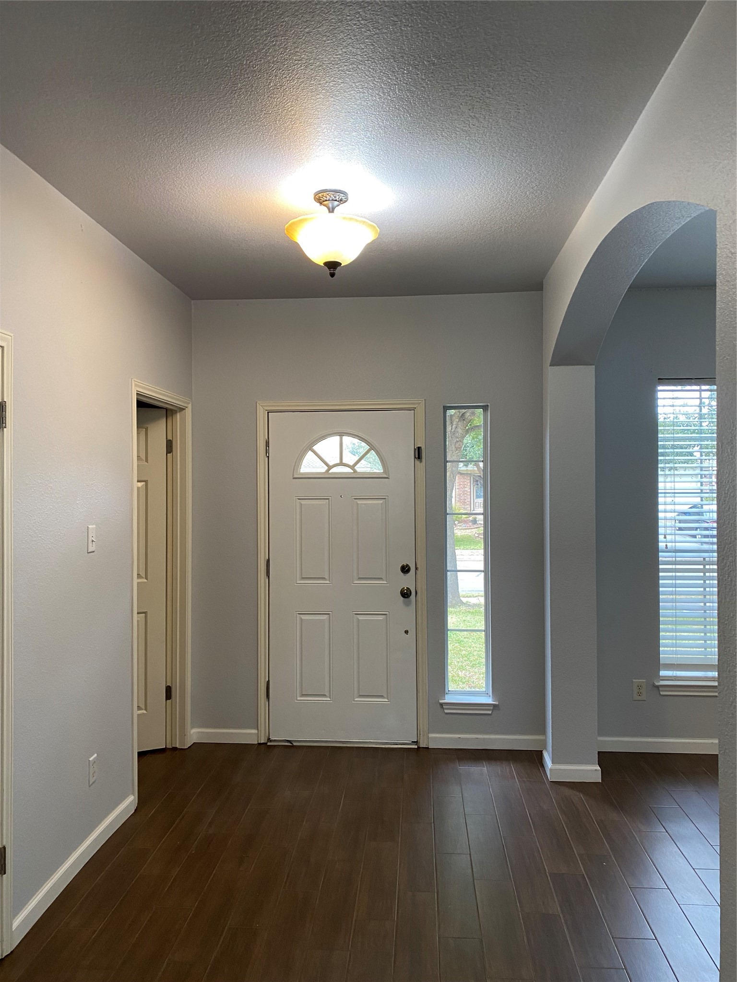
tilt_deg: +2.0
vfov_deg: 67.3
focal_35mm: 26
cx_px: 368
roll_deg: +0.2
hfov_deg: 53.1
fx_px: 738
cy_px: 491
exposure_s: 1/60
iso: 100
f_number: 1.8
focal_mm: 4.25
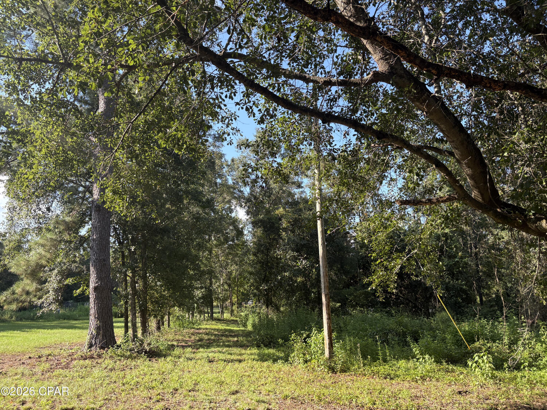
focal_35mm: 26
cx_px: 274
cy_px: 205
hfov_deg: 67.3
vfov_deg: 53.1
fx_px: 411
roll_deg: +2.8
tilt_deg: +12.3
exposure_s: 1/724
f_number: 1.6
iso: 64
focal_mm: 5.96
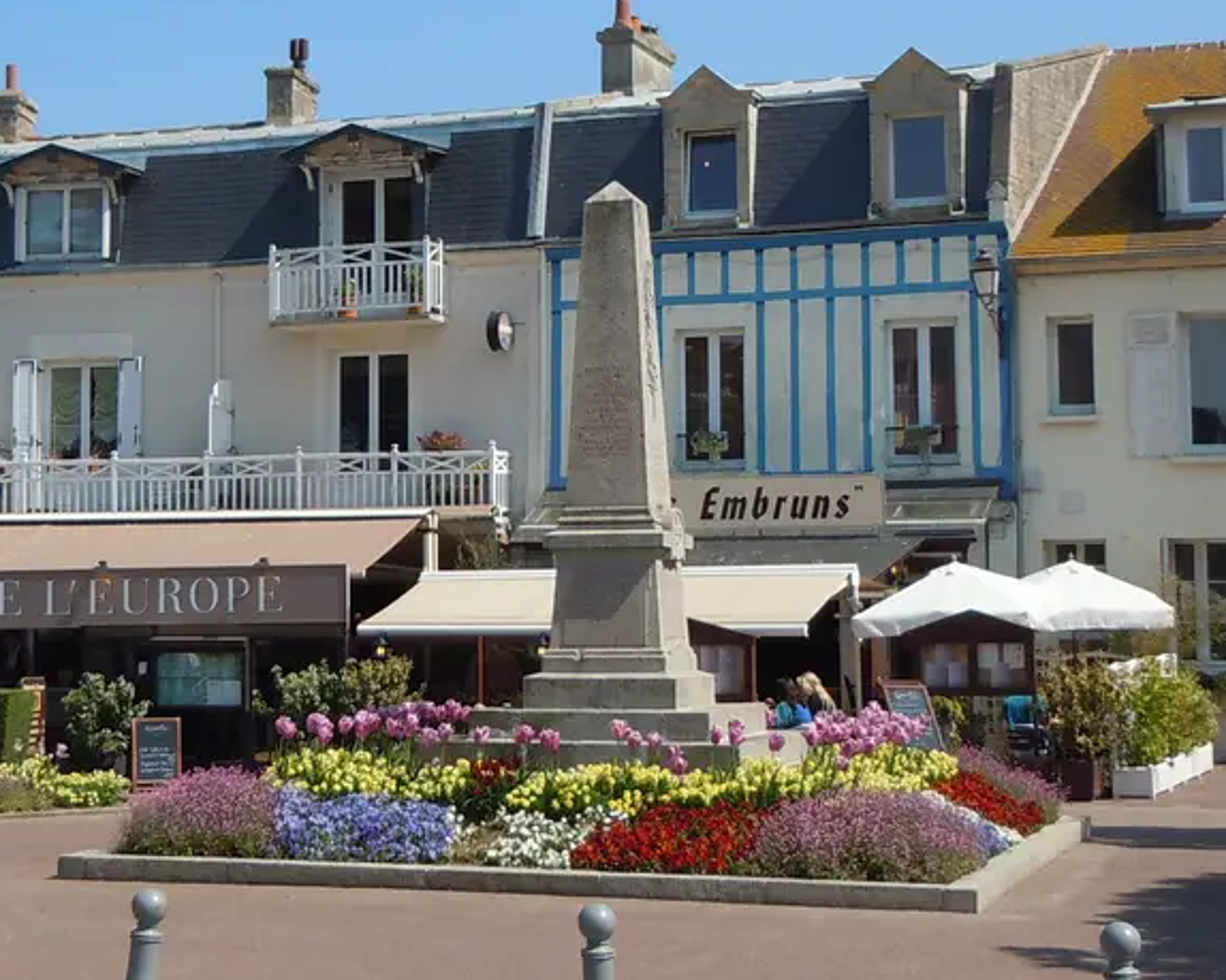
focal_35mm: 74
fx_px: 2685
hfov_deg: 25.6
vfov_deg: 20.6
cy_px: 329
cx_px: 423
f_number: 7.2
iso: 100
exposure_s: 1/250
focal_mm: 6.2
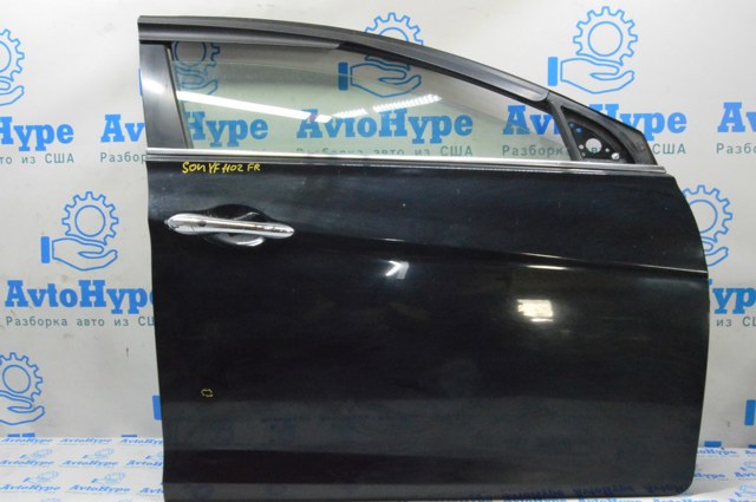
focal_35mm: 30
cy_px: 251
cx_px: 378
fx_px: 629
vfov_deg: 43.5
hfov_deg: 62.0
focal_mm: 20
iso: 6400
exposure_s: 1/15
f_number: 20
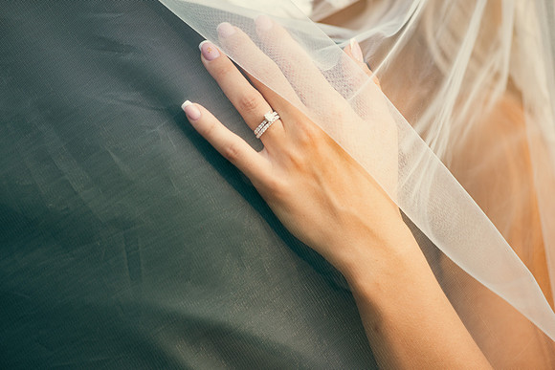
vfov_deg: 6.9
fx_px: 3084
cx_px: 278
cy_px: 185
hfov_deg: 10.3
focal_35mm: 200
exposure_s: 1/200
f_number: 3.5
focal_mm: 200
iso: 200
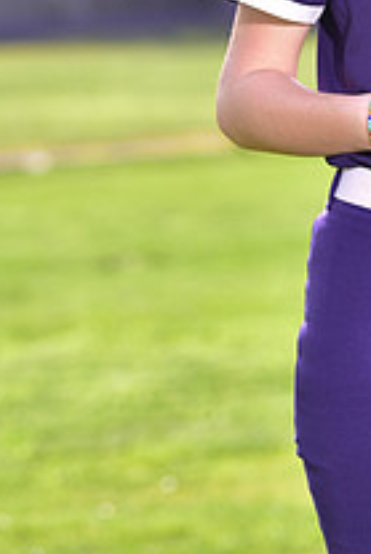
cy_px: -200
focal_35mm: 390
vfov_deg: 5.2
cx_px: 500
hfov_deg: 3.5
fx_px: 6018
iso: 100
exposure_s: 1/250
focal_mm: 140
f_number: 5
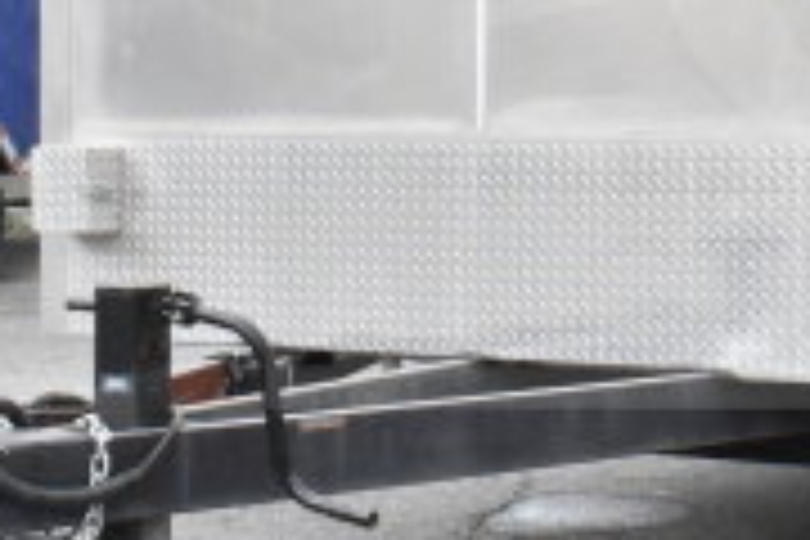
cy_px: 52
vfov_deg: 11.7
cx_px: 770
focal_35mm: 117
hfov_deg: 17.2
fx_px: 2625
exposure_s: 1/800
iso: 6400
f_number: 14
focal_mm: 23
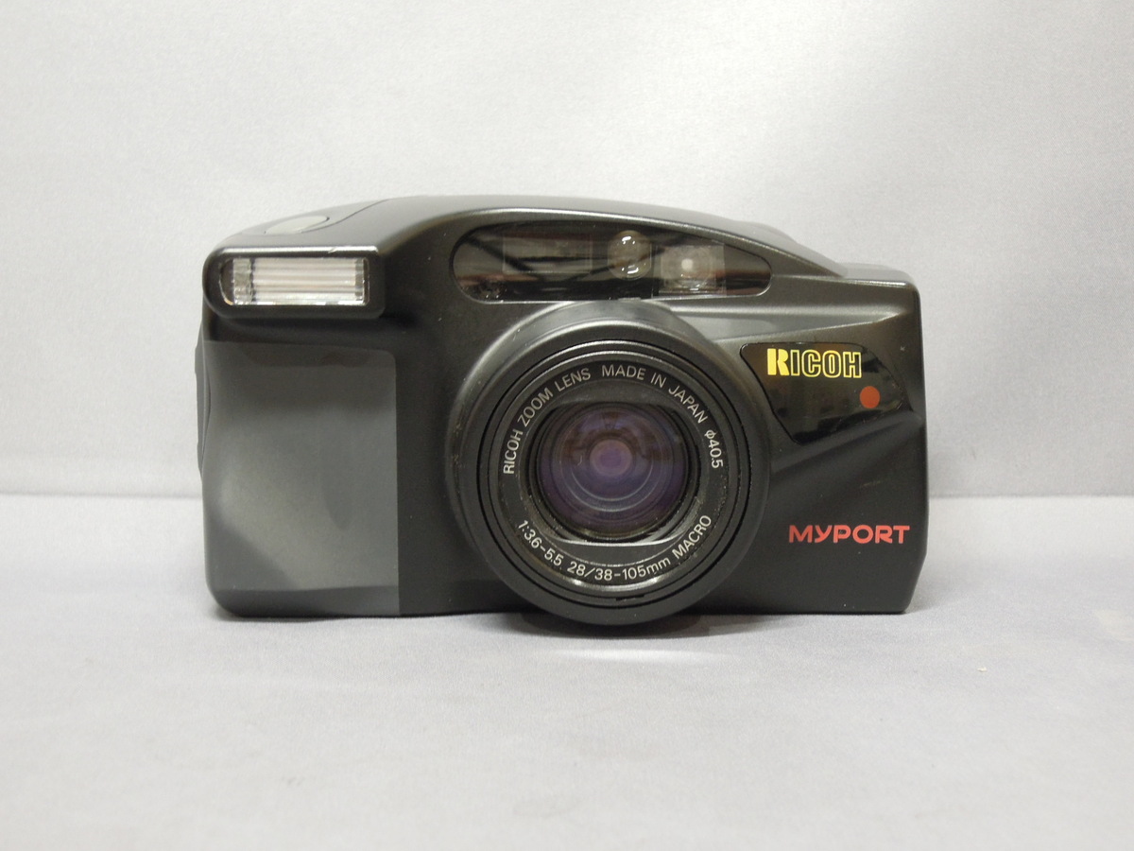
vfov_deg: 29.1
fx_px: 1638
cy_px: 426
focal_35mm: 50
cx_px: 567
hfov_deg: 38.2
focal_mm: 9
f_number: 3.7
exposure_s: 1/20
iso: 400
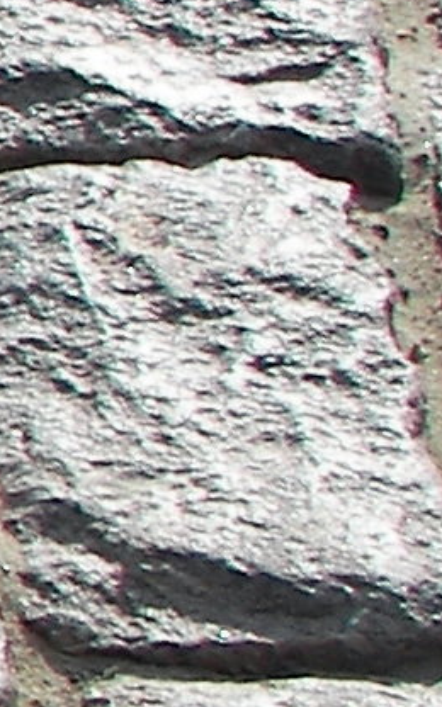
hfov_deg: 4.7
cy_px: -73
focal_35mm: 238
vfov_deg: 8.7
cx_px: -1703
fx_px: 4587
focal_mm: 6
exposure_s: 1/500
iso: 50
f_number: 4
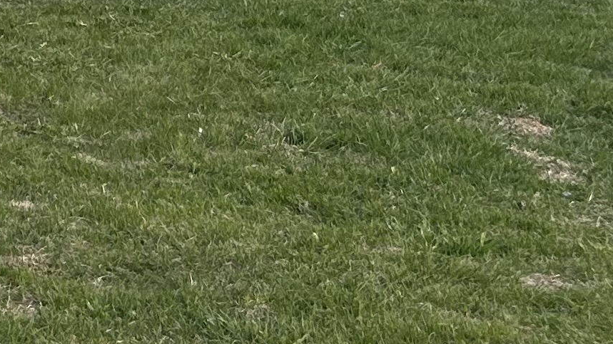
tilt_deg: -0.3
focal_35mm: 133
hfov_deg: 12.9
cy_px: -321
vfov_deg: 8.7
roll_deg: +1.1
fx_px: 2162
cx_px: -798
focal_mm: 5.7
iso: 50
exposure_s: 1/2632
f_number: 1.5
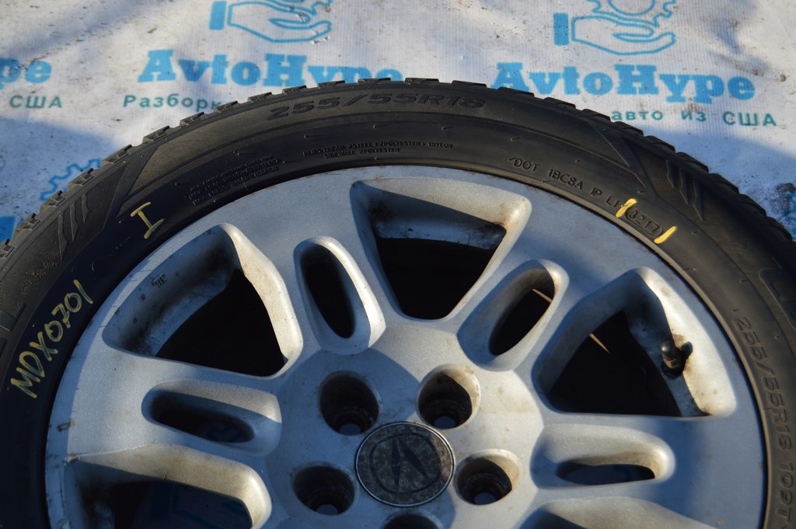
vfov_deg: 17.5
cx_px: 398
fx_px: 1723
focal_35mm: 78
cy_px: 264
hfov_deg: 26.0
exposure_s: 1/160
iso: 100
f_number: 6.3
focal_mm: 52
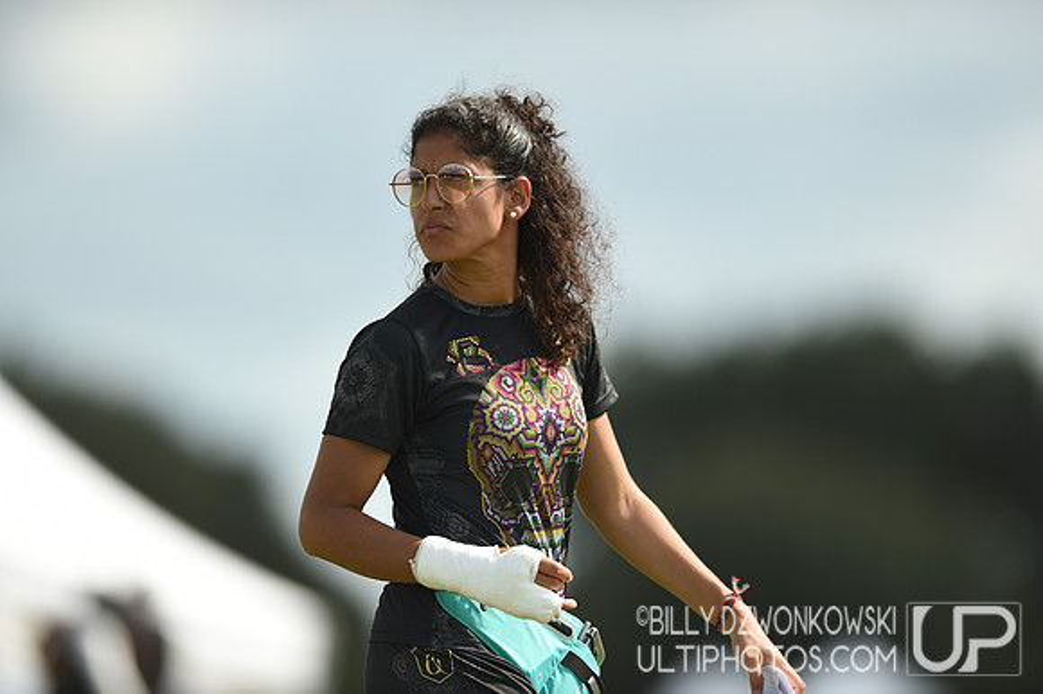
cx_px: 522
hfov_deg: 5.2
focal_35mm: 400
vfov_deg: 3.4
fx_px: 11582
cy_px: 347
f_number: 2.8
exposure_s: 1/2500
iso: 160
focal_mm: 400
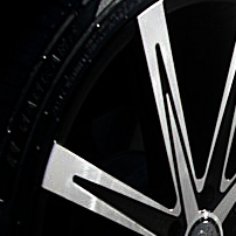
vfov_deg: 16.9
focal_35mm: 101
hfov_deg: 16.2
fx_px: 779
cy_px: 236
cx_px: 315
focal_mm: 6.3
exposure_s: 1/100
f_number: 2.8
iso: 50
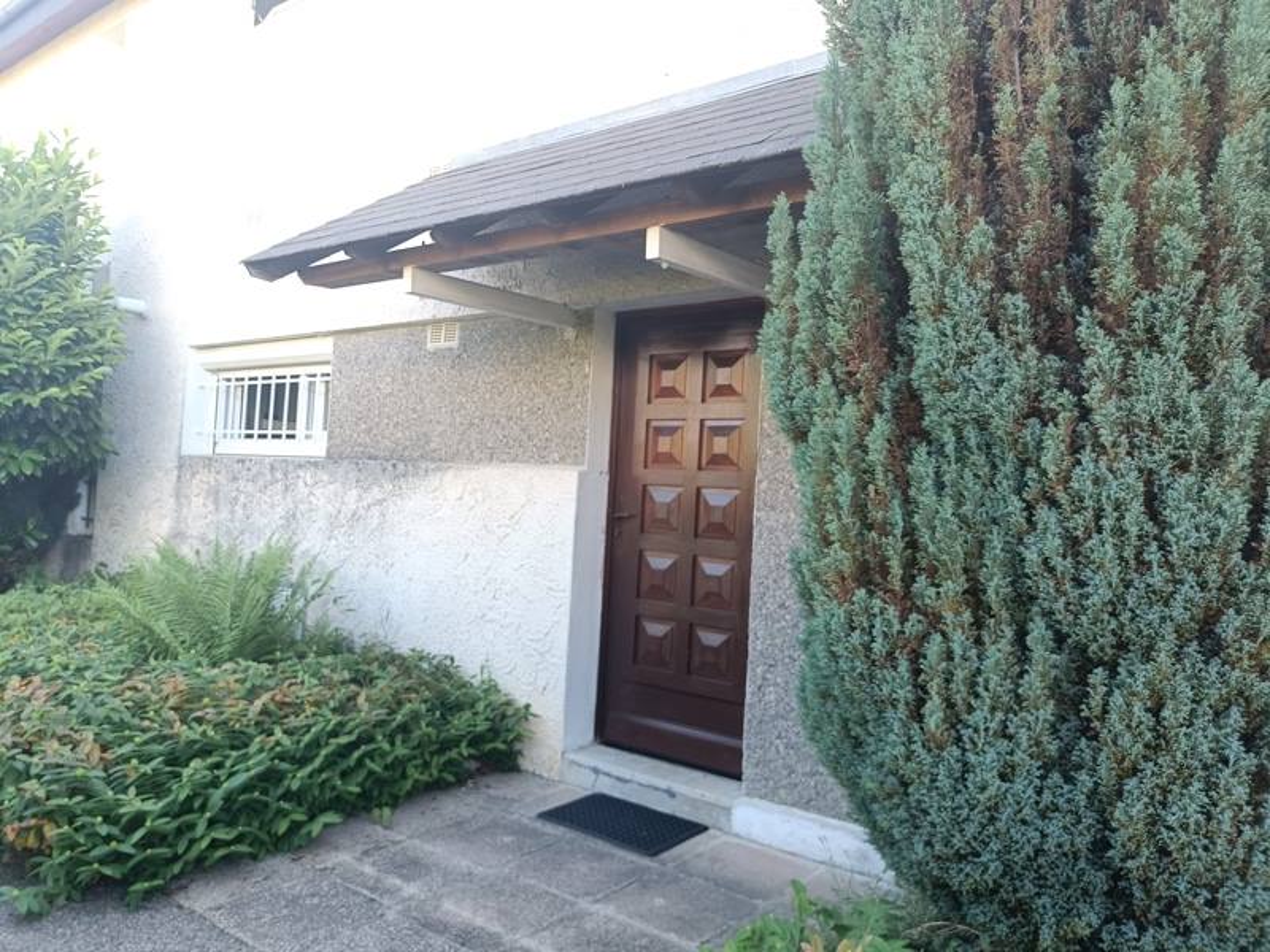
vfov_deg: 54.9
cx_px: 635
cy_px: 476
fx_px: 917
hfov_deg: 69.4
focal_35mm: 25
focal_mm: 4.7
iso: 320
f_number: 1.7
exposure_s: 1/100
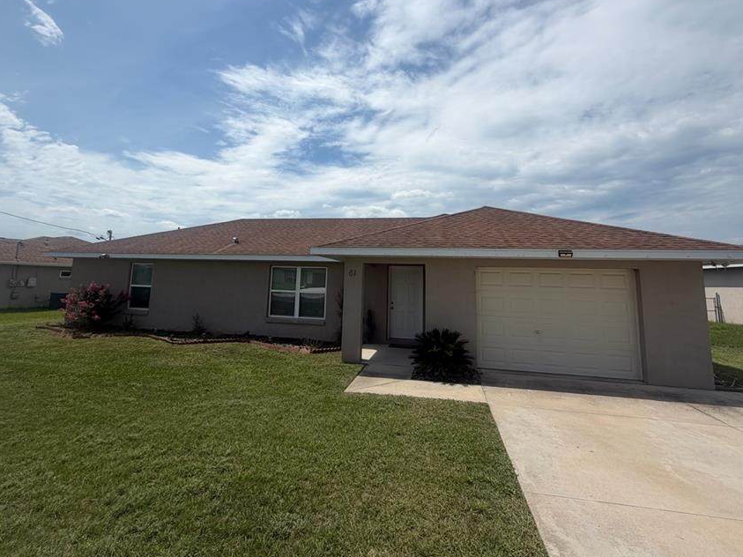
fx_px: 365
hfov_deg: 91.0
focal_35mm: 17
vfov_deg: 74.1
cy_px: 231
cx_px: 368
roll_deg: -2.2
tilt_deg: +8.3
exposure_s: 1/1961
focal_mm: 2.22
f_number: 2.2
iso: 20
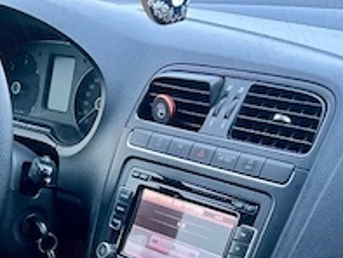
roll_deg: +2.0
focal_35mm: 79
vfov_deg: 17.9
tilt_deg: -30.1
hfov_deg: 24.6
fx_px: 783
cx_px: 113
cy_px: 298
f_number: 1.5
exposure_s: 1/56
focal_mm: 5.7
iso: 500
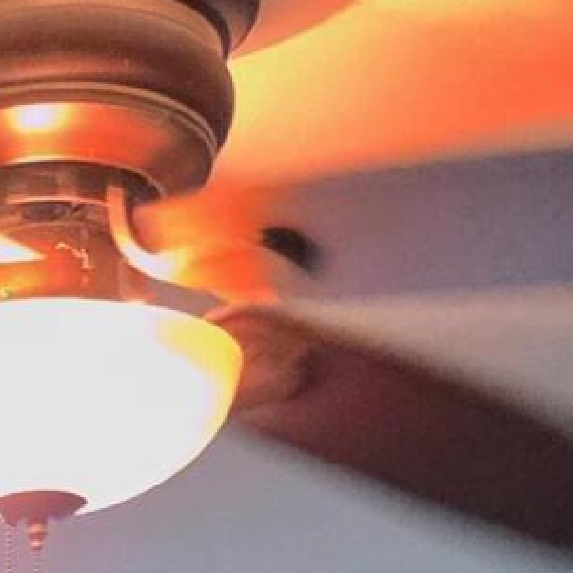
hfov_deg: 12.1
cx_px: -396
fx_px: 2528
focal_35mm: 135
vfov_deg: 9.9
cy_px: 1711
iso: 800
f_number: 1.8
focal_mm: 5.4
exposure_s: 1/120
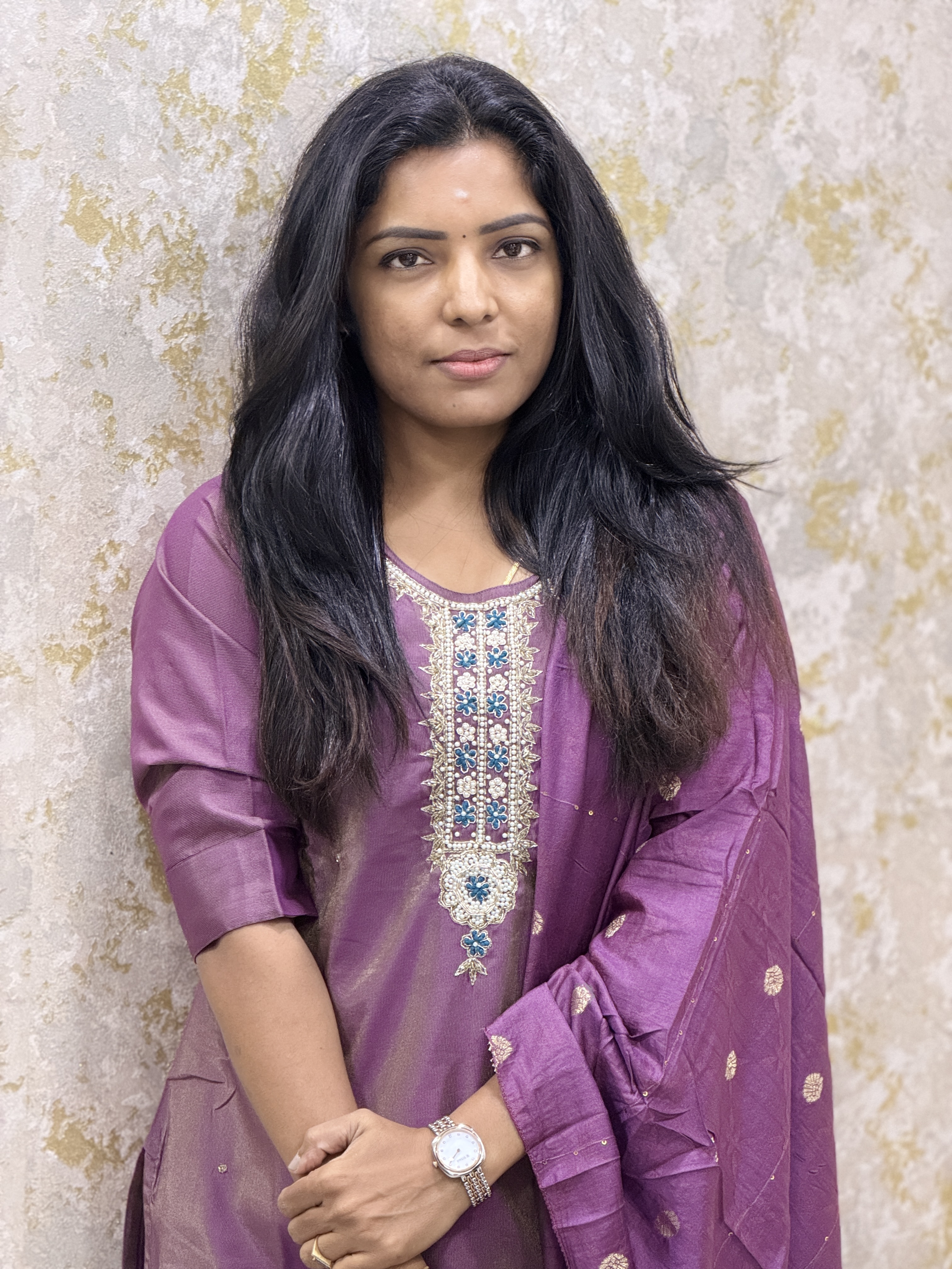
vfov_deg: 19.6
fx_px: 3667
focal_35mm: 100
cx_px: 476
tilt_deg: -3.7
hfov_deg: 14.8
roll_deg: -3.4
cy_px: 634
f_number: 2.8
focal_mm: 16.89
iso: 640
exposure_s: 1/50
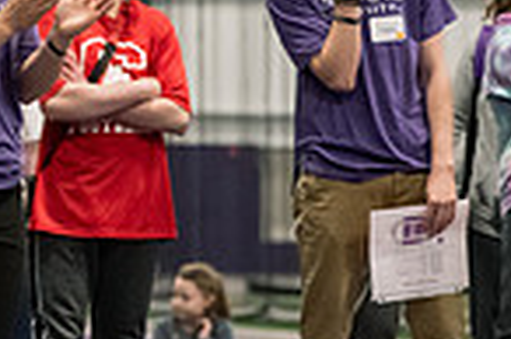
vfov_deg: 3.5
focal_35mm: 390
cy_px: 194
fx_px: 5530
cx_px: 798
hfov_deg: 5.2
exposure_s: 1/400
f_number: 3.2
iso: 4000
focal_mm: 98
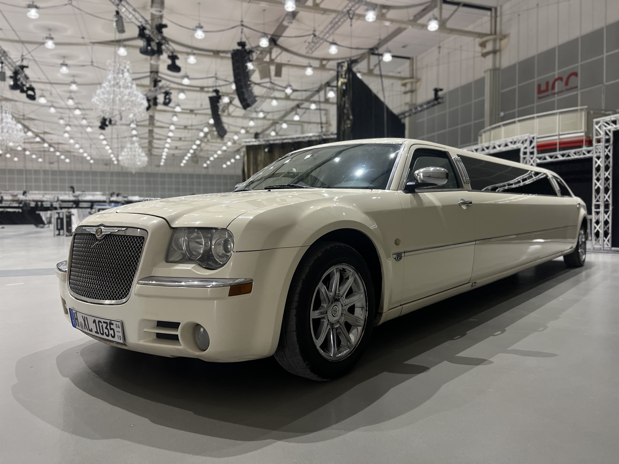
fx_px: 465
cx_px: 310
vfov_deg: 53.1
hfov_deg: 67.3
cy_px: 232
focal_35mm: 26
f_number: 1.5
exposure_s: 1/50
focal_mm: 5.7
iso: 200
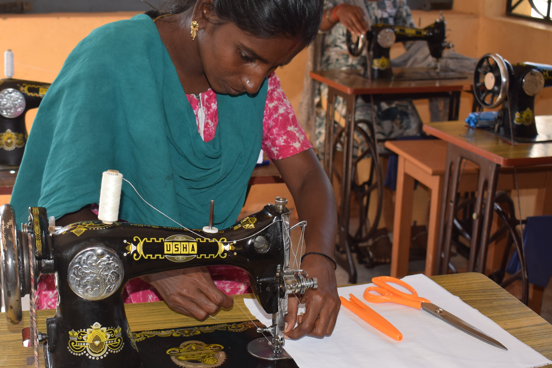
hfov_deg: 34.8
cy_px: 207
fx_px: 874
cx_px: 203
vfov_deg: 23.8
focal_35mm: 57
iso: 220
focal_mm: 26
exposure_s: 1/125
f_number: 5.6
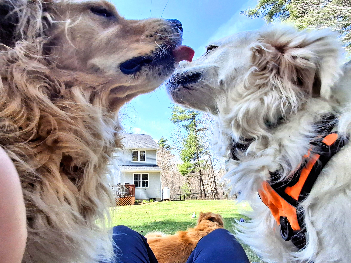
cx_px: 176
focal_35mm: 16
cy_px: 132
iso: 40
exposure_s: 1/635
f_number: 2.2
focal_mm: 1.64
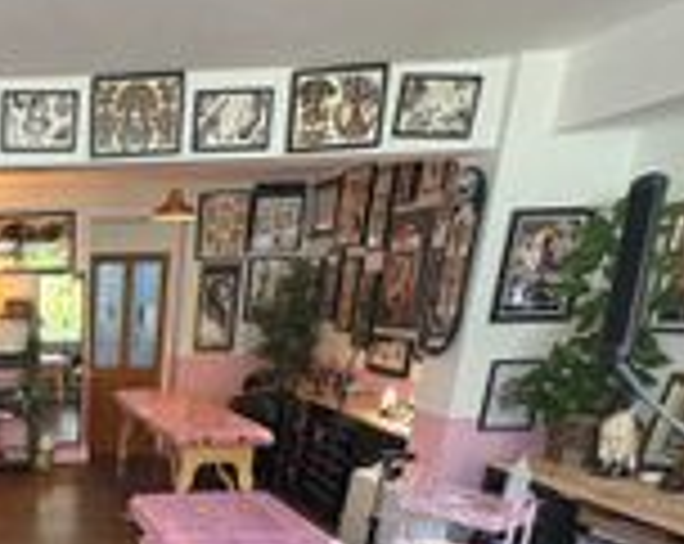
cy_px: 540
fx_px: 727
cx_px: -54
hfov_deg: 41.2
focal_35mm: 36
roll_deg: +2.6
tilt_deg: -18.8
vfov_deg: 36.9
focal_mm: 2.22
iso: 400
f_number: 2.2
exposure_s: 1/50
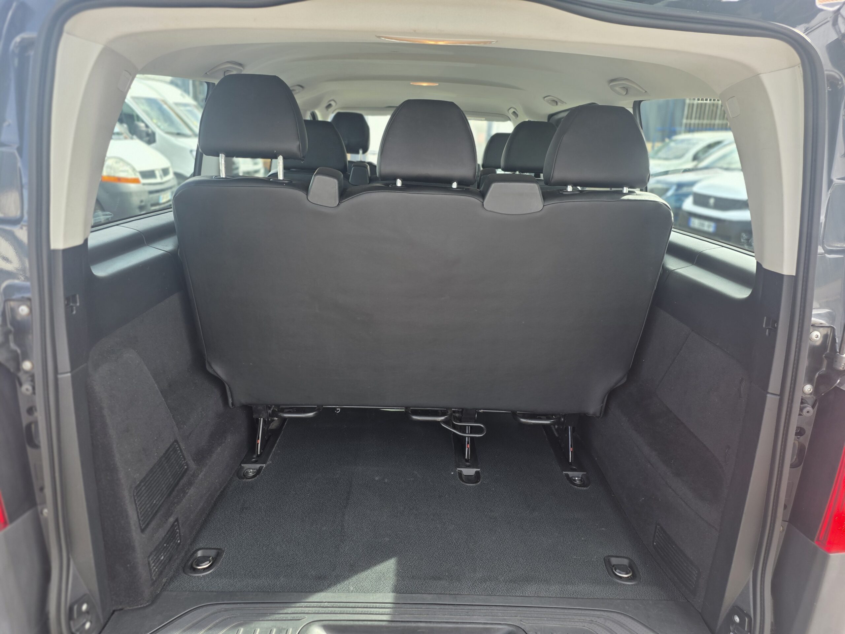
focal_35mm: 23
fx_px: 561
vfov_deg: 58.9
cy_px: 317
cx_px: 422
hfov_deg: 73.9
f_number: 1.7
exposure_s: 1/359
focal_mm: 6.25
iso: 64
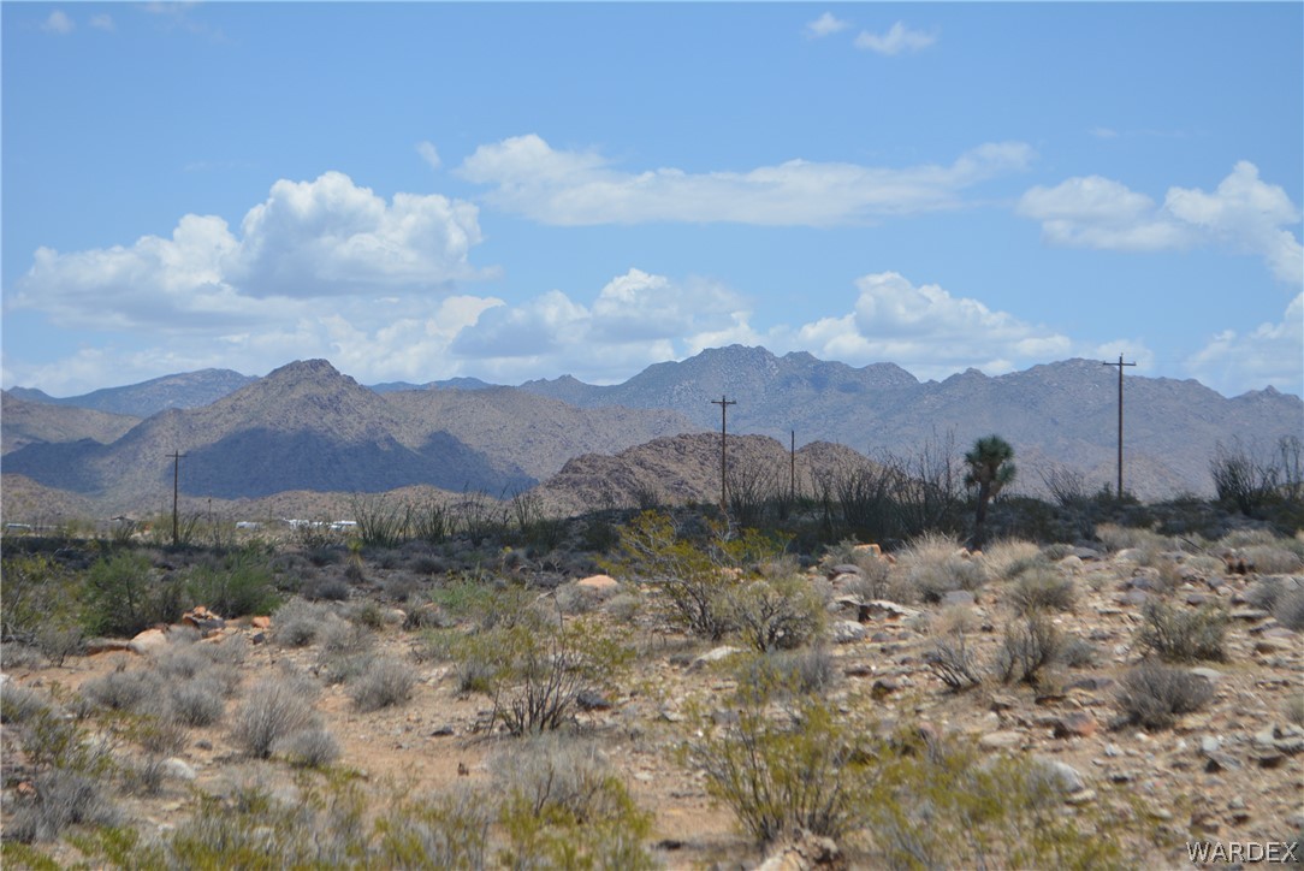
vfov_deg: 16.6
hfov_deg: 24.6
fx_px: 2990
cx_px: 652
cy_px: 436
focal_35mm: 82
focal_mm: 55
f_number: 7.1
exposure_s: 1/1600
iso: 400
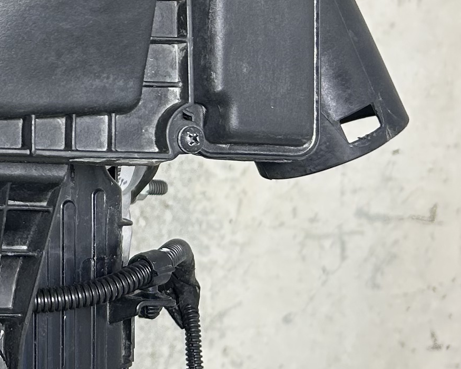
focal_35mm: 117
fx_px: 1596
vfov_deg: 12.9
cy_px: -36
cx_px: -192
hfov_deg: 15.4
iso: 50
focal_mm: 5.7
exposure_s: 1/120
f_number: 1.5
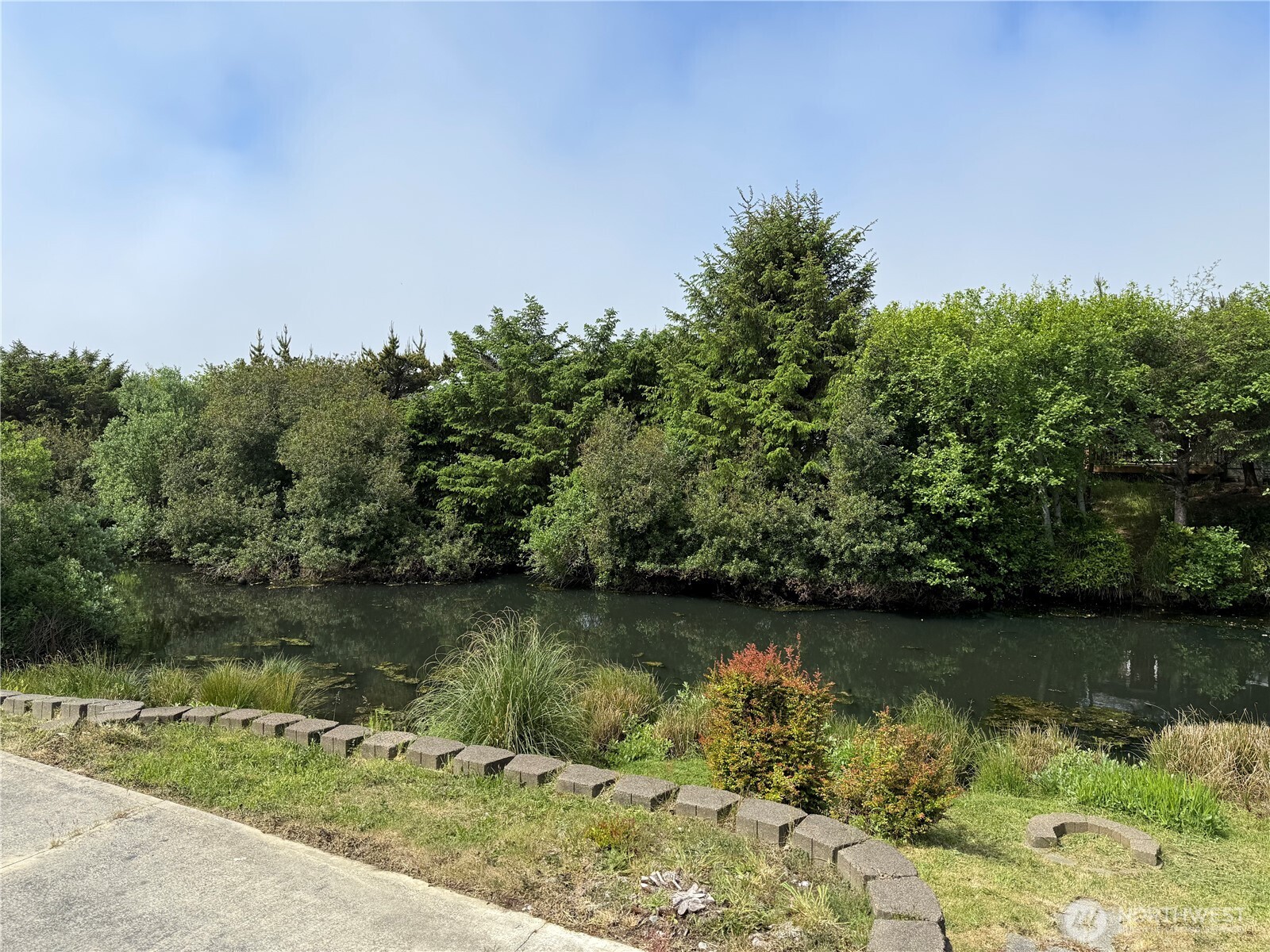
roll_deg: -0.1
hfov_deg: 71.6
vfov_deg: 56.8
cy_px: 476
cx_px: 635
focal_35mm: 24
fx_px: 881
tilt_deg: -2.3
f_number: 1.78
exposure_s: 1/3759
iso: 80
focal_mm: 6.76
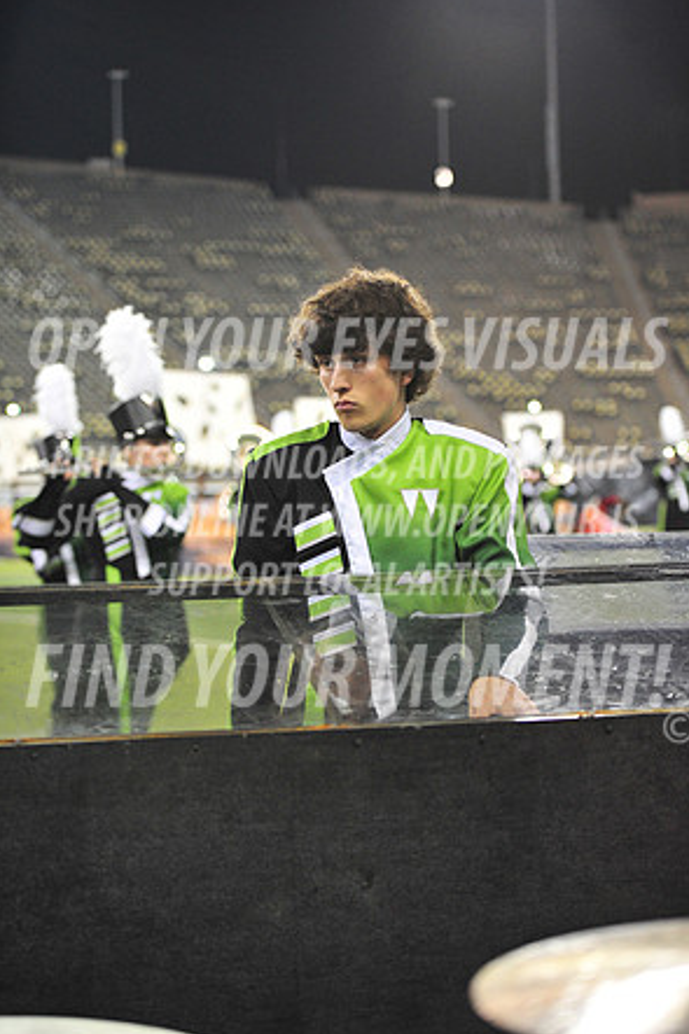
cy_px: 516
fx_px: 2040
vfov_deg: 28.5
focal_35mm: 71
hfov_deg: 19.2
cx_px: 347
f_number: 2.8
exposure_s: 1/1000
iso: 3200
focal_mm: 70
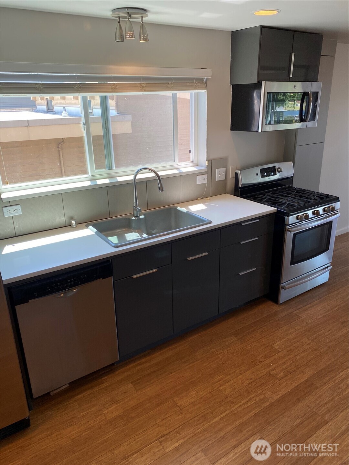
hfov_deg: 53.1
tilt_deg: -21.2
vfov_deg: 67.3
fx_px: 350
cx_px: 174
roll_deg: +1.6
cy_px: 232
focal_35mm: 26
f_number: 1.8
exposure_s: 1/169
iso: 32
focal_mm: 4.25
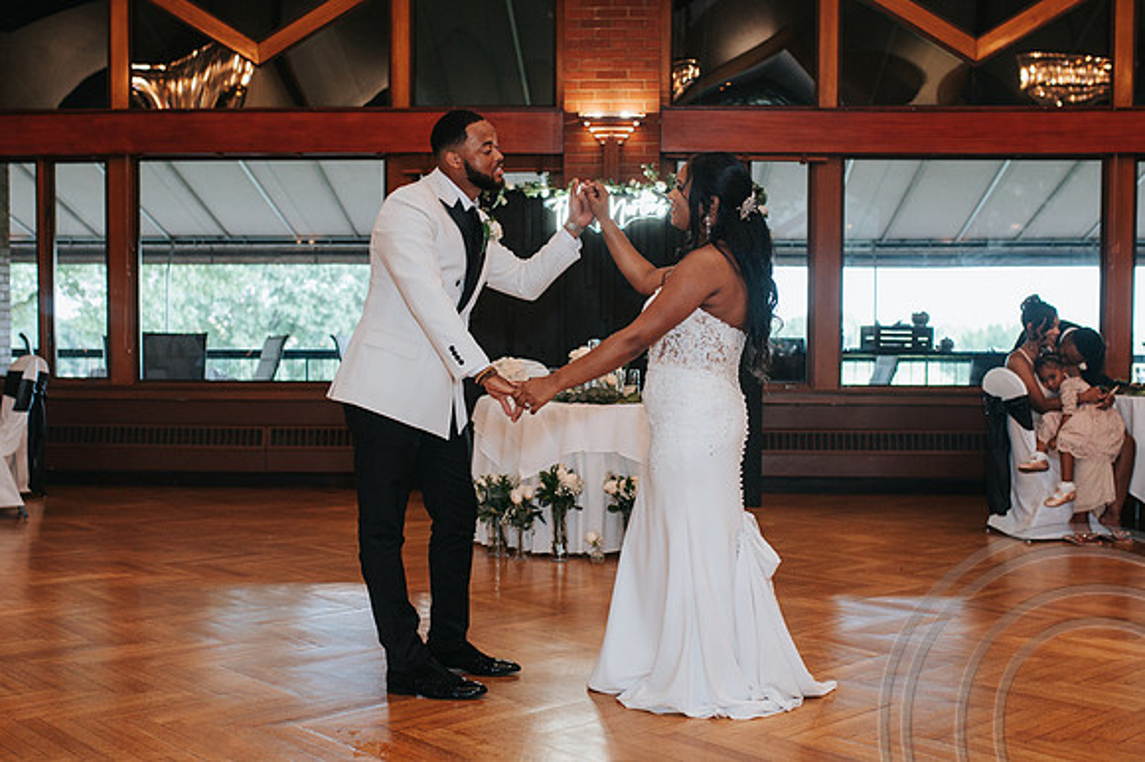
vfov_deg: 29.3
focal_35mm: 46
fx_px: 1458
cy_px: 411
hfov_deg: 42.9
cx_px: 563
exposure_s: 1/200
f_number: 2.8
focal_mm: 35
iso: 640
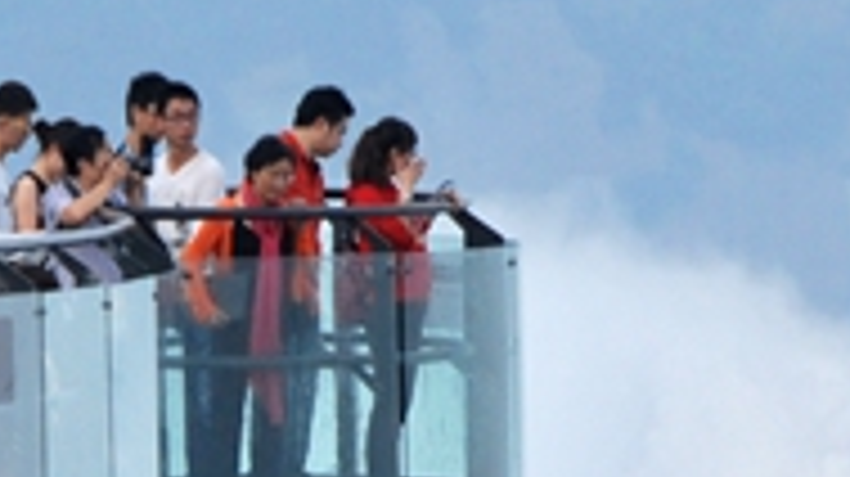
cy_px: 432
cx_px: 207
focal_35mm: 899
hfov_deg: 2.4
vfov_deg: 1.3
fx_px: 20253
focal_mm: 135
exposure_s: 1/500
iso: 280
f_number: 9
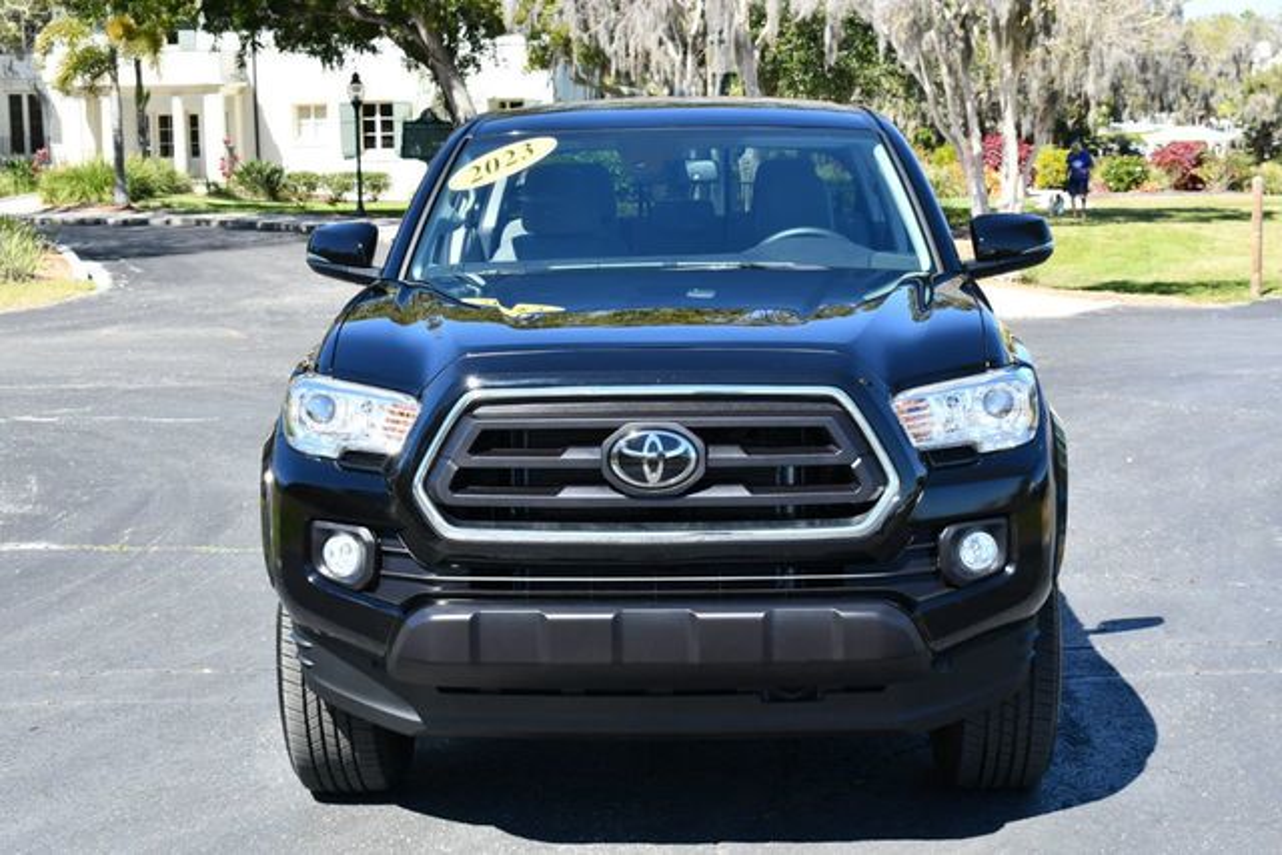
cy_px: 428
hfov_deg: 33.4
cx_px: 641
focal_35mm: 60
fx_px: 2137
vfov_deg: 22.6
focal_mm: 30
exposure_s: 1/250
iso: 200
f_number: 7.1
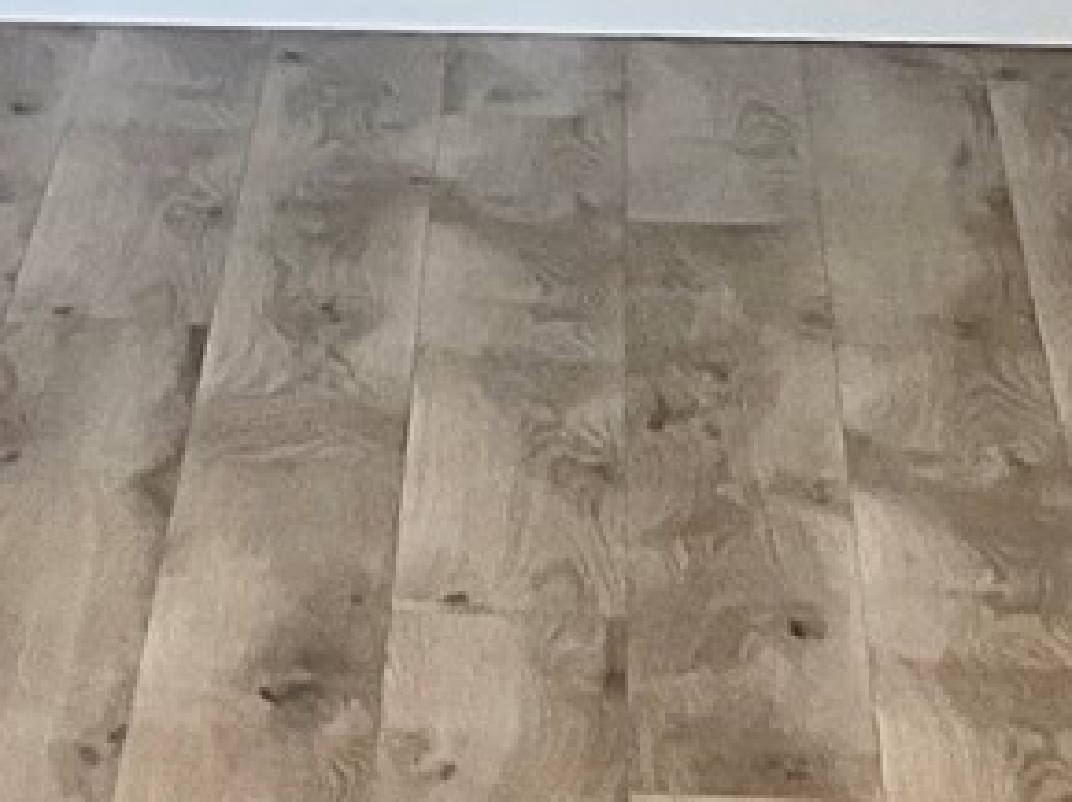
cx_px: 370
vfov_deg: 7.1
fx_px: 6343
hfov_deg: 9.7
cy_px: -484
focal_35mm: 205
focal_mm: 3
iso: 50
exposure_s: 1/60
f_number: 1.8
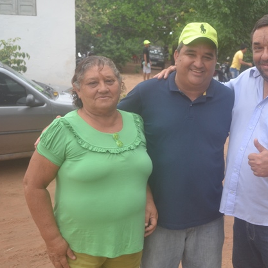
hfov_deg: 35.3
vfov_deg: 36.1
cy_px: 133
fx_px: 412
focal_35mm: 47
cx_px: 199
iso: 400
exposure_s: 1/80
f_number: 4.5
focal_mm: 24
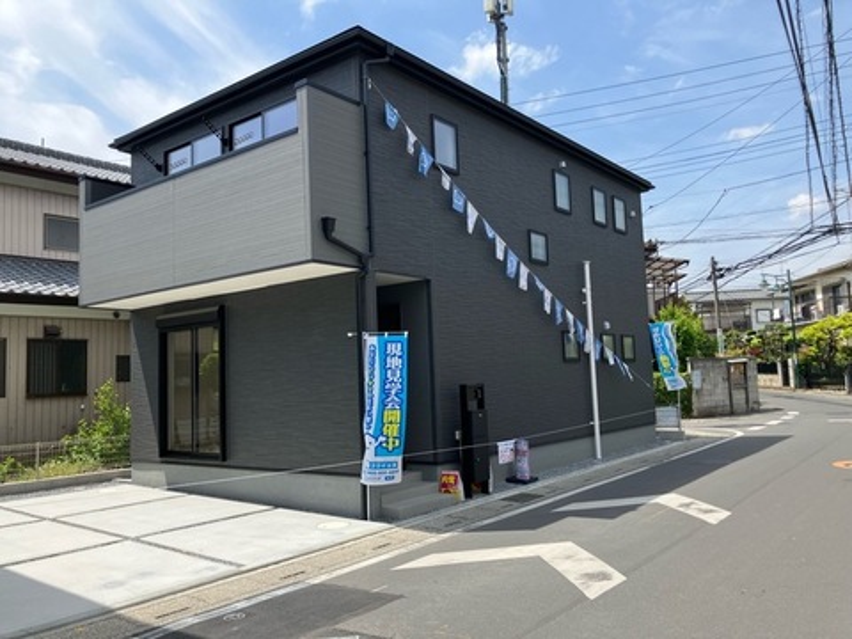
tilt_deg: +4.2
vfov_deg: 49.7
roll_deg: +1.7
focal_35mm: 28
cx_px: 426
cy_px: 320
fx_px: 689
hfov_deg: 63.4
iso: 32
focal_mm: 3.99
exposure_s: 1/1621
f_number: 1.8
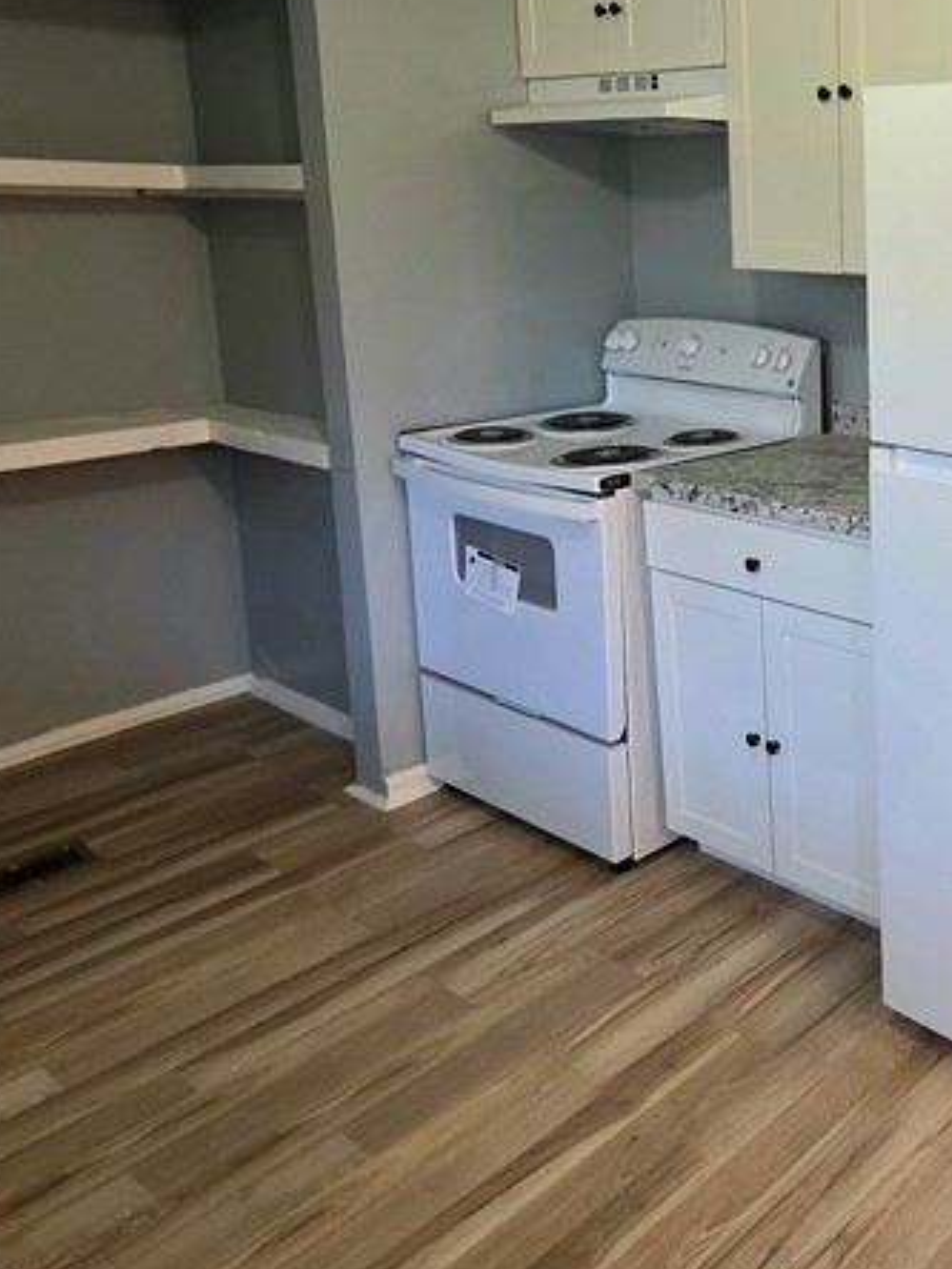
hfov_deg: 38.0
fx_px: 1100
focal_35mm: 30
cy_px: 412
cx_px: 1075
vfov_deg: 58.5
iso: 250
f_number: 1.9
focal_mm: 2.2
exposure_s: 1/60.2
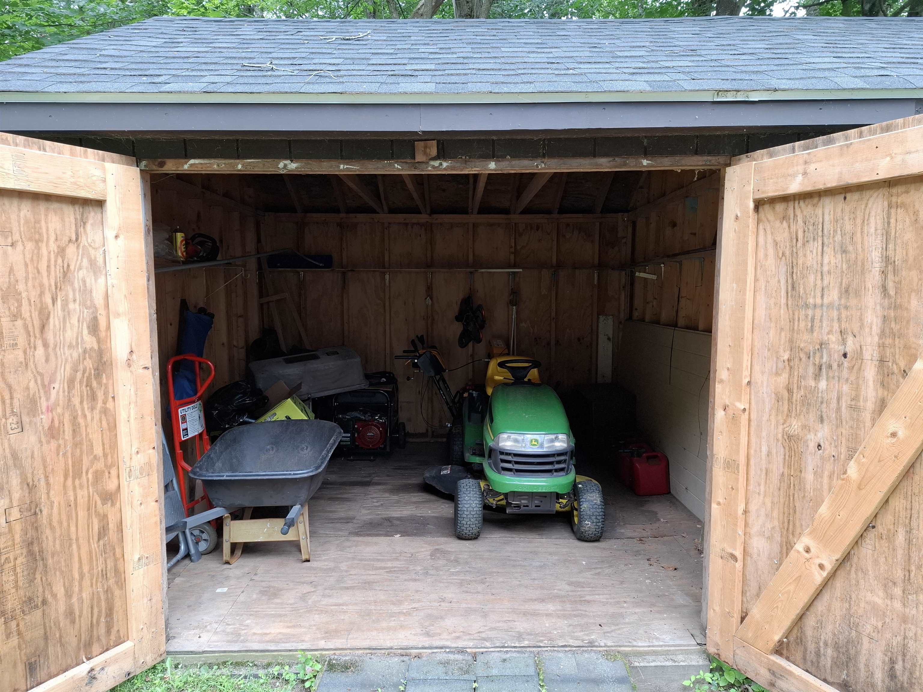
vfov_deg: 58.9
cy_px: 346
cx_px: 462
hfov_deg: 73.9
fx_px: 613
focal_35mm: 23
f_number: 1.8
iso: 64
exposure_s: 1/120
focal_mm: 5.54
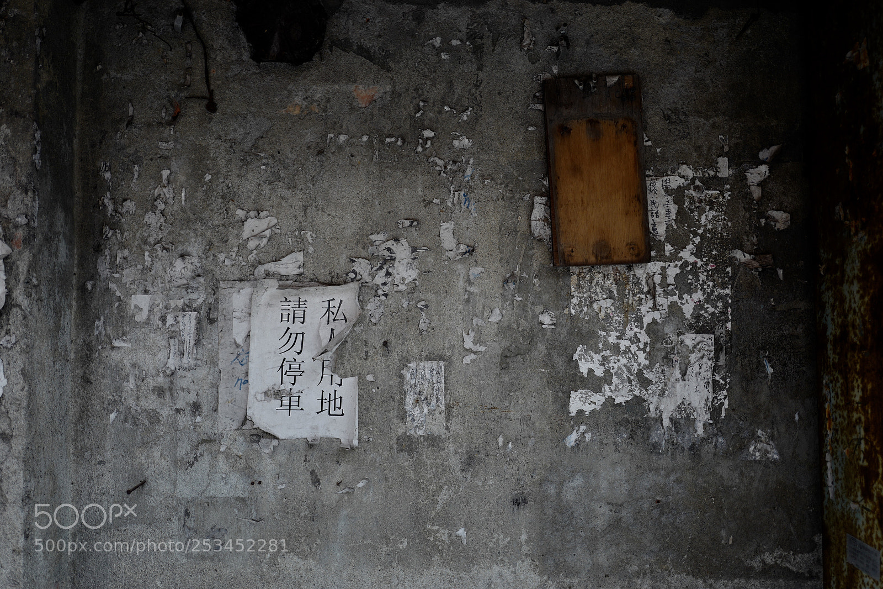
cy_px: 294
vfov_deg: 46.4
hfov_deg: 65.5
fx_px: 687
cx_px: 442
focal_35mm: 28
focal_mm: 28
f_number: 1.7
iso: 100
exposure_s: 1/800
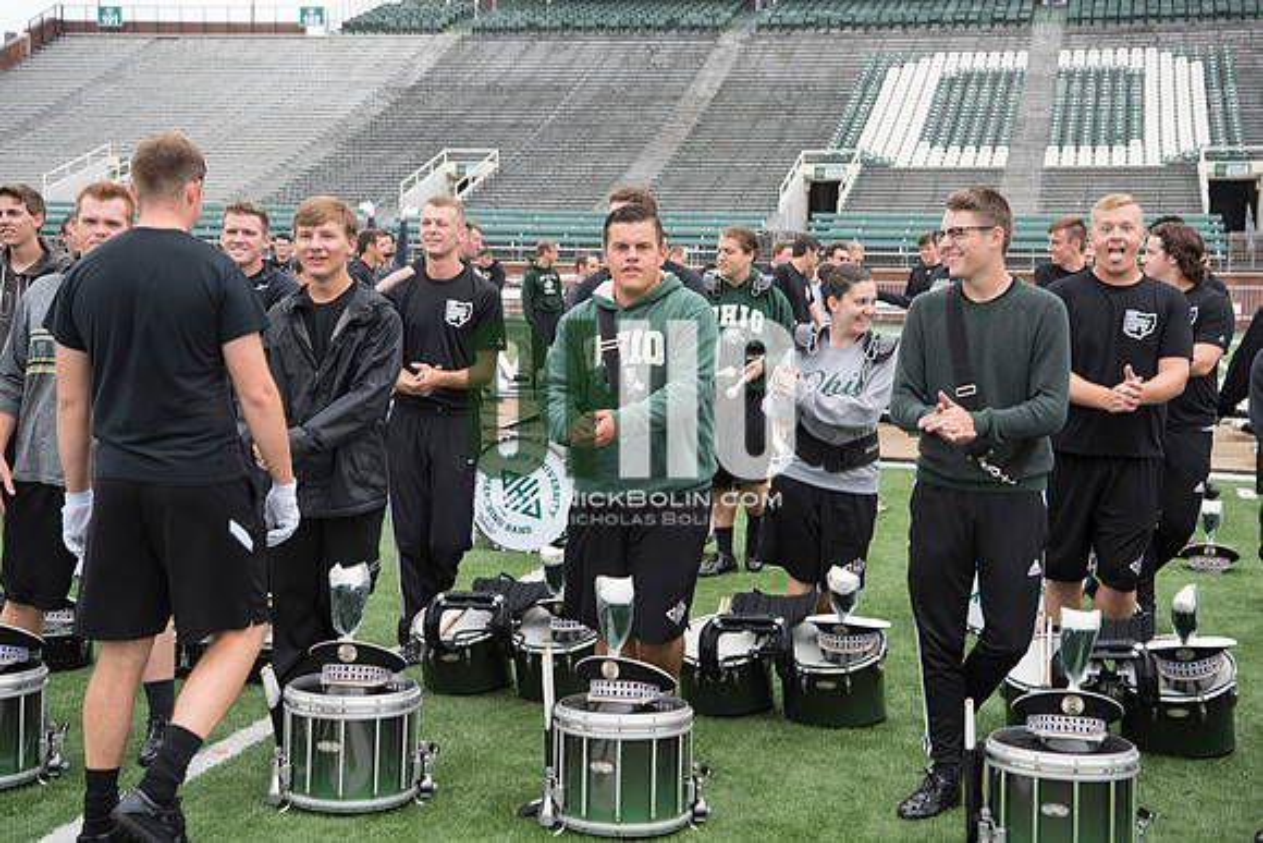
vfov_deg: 24.2
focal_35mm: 56
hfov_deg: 35.6
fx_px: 1965
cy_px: 422
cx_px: 632
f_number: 5.6
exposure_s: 1/500
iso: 640
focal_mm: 56
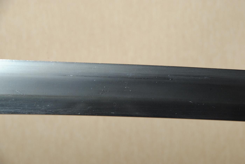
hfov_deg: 10.1
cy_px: 82
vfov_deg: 6.8
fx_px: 1380
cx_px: 122
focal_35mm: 202
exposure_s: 1/2
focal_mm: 135
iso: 400
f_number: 11
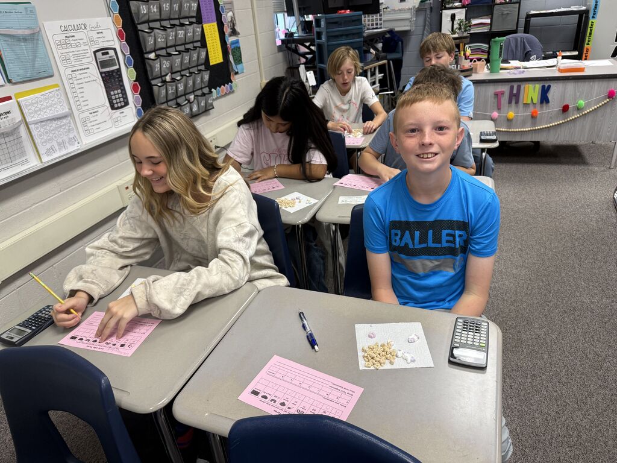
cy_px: 232
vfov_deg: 56.8
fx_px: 428
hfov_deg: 71.6
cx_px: 308
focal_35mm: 24
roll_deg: +5.4
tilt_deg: -26.2
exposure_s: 1/60
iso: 125
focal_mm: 6.76
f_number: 1.78
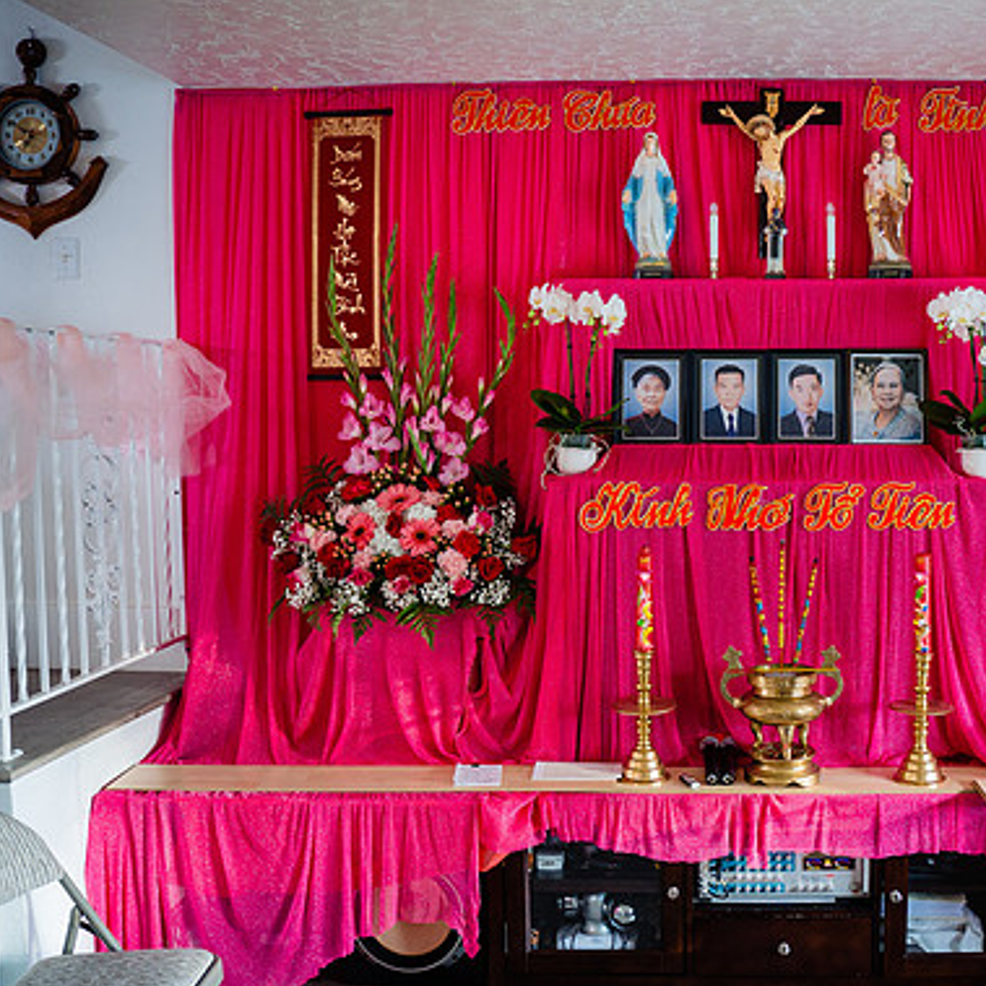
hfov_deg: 42.8
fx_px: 1225
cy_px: 498
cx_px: 708
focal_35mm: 38
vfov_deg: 43.9
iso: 640
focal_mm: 28
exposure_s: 1/50
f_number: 2.8
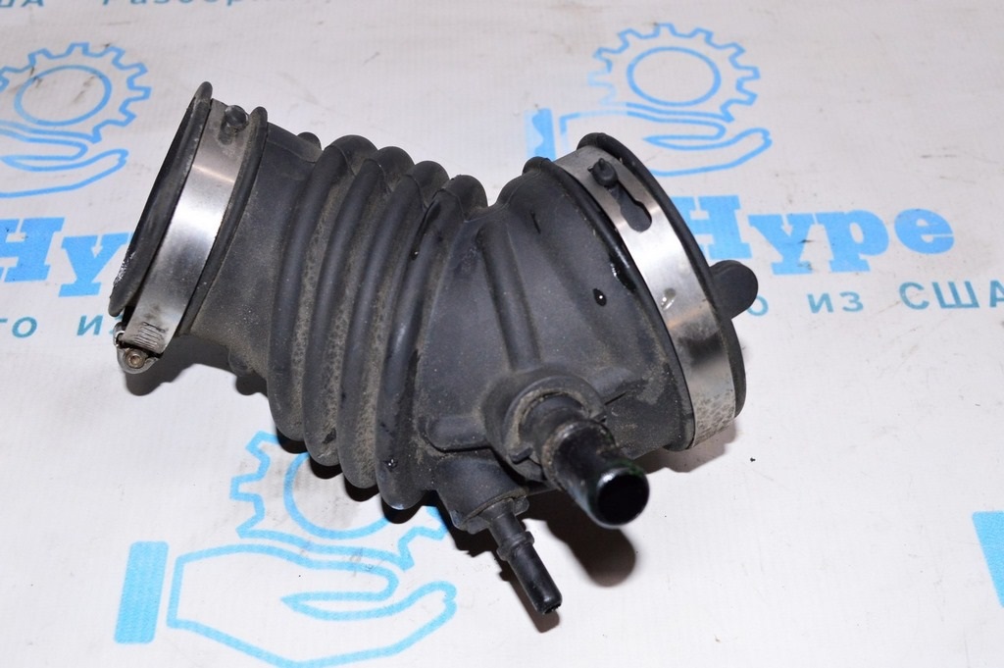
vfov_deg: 30.8
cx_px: 502
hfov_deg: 45.0
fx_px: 1212
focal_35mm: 44
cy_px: 334
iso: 1600
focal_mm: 29
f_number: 8
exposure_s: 1/200
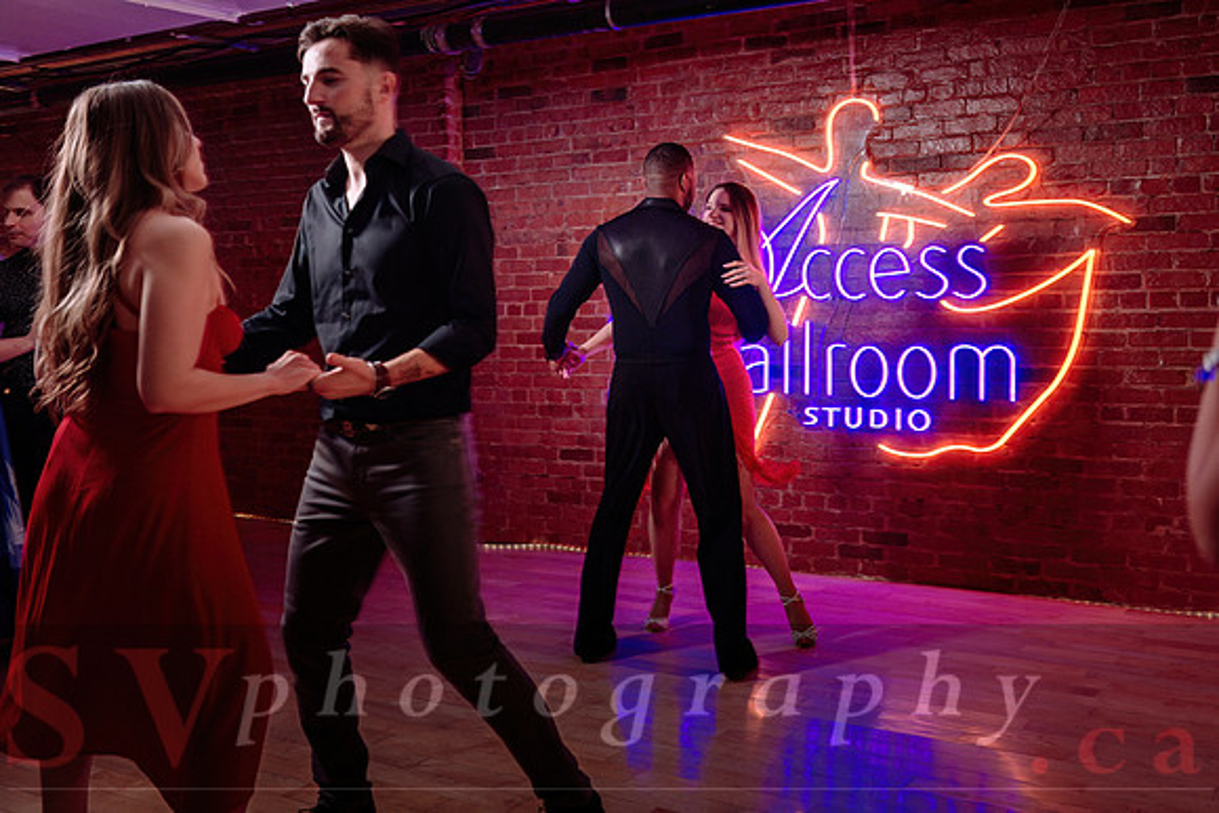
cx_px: 655
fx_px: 1310
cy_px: 376
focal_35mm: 39
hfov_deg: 49.8
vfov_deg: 34.5
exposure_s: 1/100
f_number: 2.8
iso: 640
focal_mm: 36
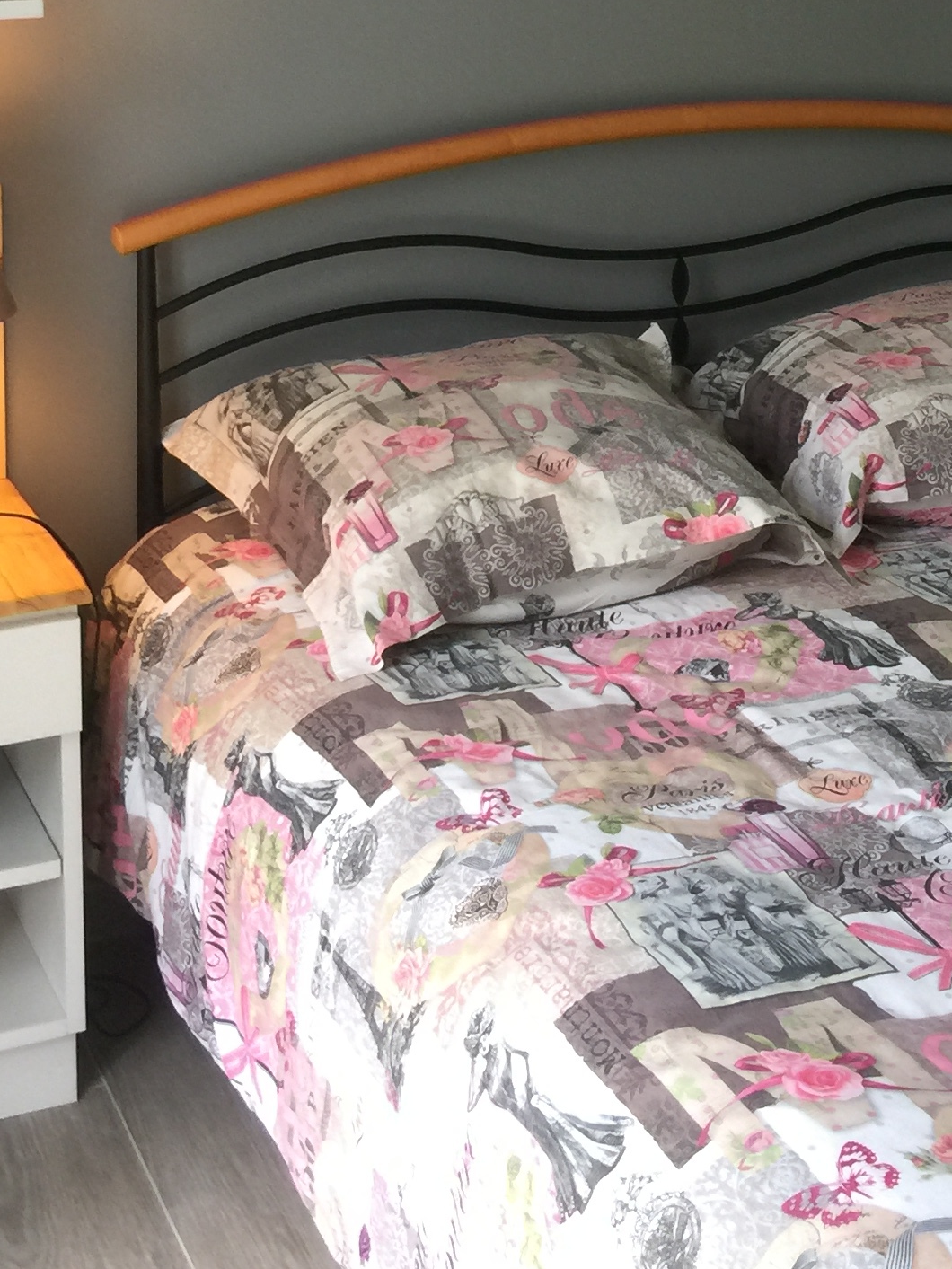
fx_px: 2456
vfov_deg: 27.4
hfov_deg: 21.8
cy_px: 13
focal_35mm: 67
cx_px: 690
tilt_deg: -6.2
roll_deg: +0.1
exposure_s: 1/17
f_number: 2.2
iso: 40
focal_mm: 4.15
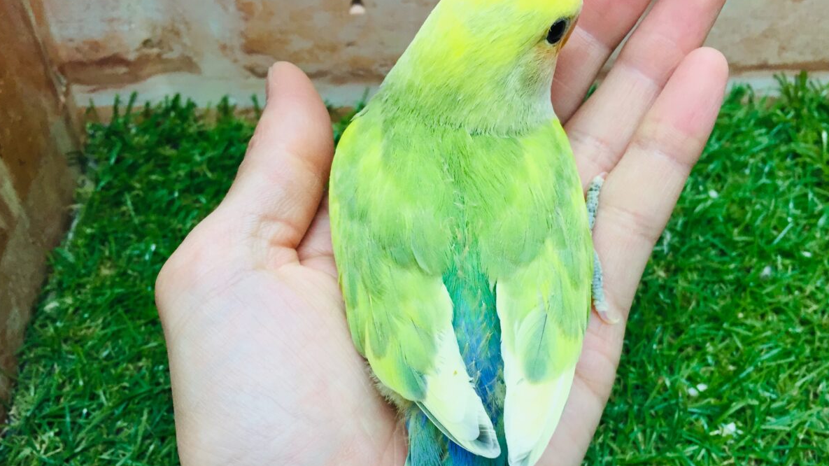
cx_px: 413
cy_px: 297
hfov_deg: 61.0
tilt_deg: -50.0
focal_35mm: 32
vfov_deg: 36.4
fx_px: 703
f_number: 2.2
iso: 40
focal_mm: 4.15
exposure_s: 1/30
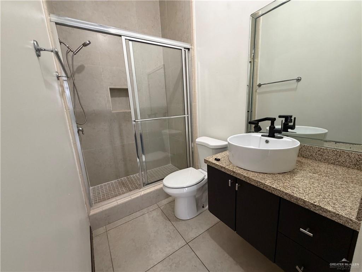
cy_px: 136
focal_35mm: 14
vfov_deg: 85.7
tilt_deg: -12.0
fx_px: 146
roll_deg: +3.1
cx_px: 181
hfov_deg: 102.1
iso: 400
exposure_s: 1/60
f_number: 2.2
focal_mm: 2.22
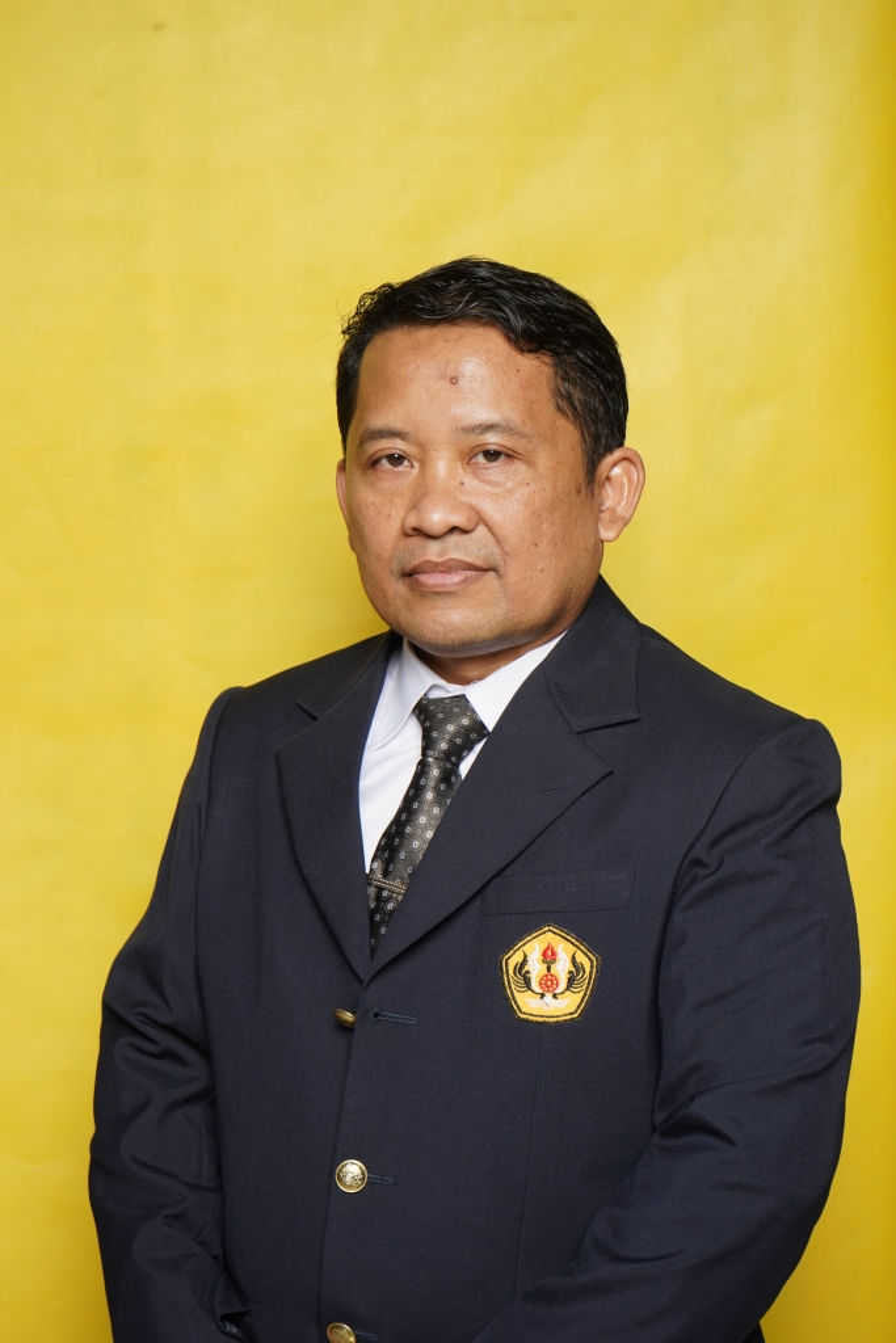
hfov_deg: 19.5
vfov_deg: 28.8
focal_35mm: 70
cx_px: 448
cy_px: 672
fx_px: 2612
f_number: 7.1
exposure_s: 1/250
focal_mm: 70
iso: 250
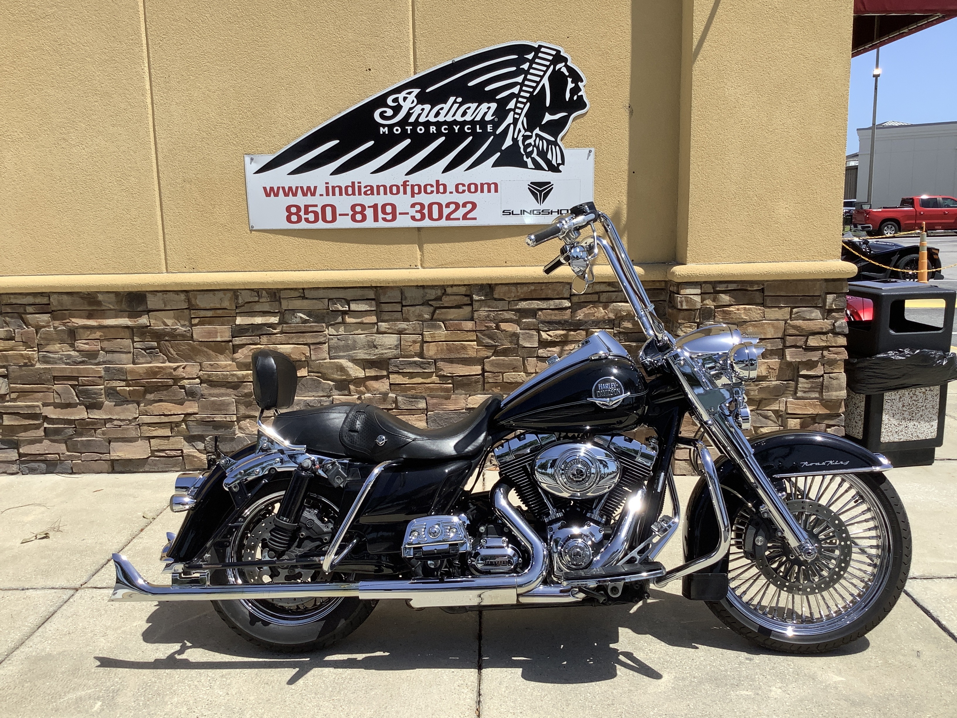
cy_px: 359
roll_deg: +1.2
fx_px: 857
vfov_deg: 45.4
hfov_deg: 58.4
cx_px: 478
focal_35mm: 31
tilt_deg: -11.2
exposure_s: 1/1404
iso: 25
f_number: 2.4
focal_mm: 3.3
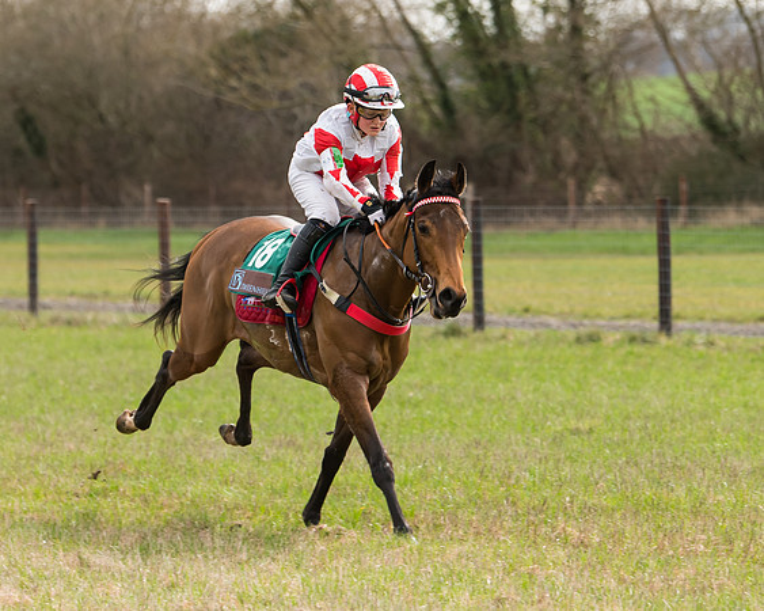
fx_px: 6204
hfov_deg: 7.0
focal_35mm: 274
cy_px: 332
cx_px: 390
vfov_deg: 5.6
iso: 250
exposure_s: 1/800
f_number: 4
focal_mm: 135
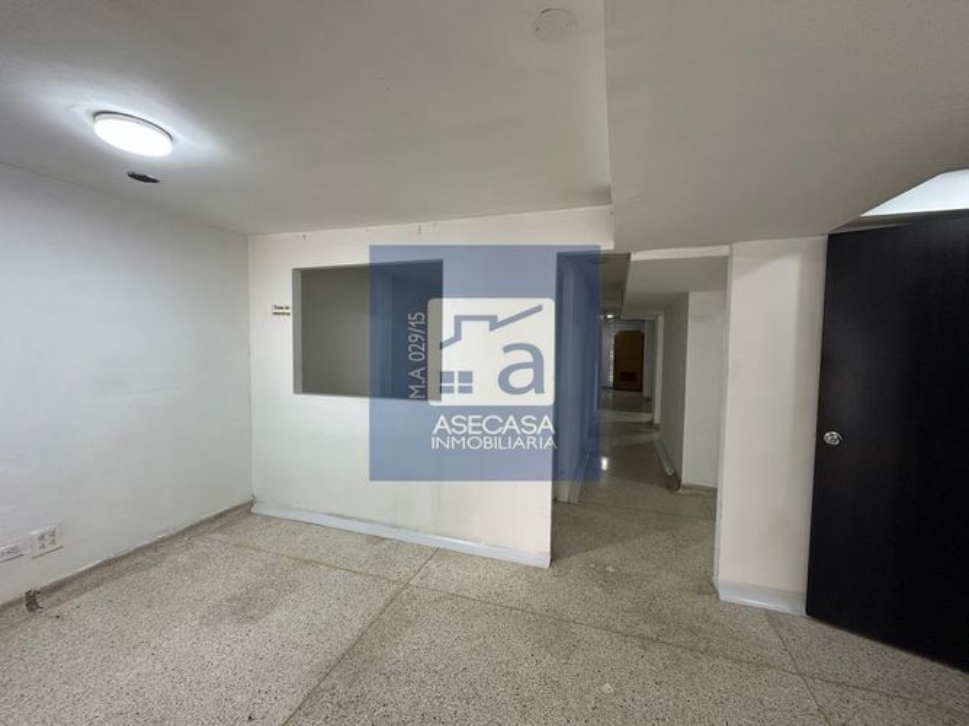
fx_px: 392
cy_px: 363
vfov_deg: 85.7
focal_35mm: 14
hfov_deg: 102.1
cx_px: 484
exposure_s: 1/120
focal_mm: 2.22
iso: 200
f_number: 2.2
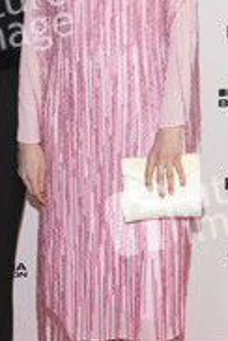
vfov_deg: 13.4
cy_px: 119
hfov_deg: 8.9
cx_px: 32
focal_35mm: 153
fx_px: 1453
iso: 1600
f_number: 9
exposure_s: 1/250
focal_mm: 70
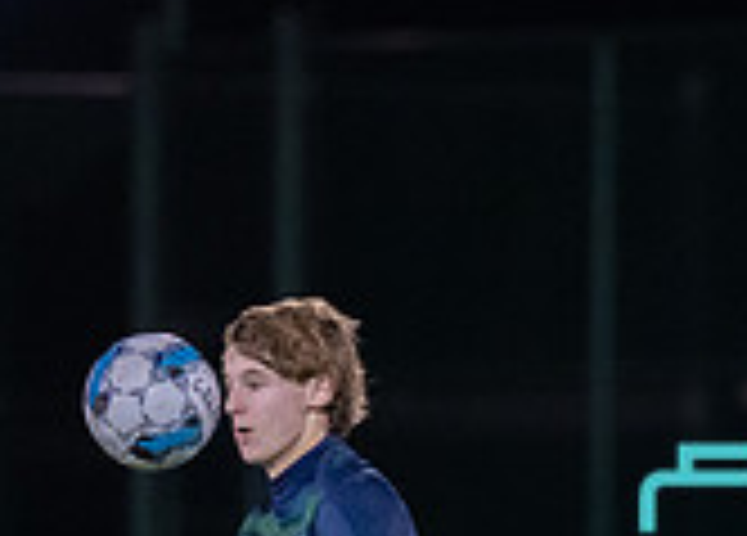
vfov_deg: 1.4
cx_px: 712
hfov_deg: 1.9
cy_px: 894
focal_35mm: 1058
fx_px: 22473
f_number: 2.8
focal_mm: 200
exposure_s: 1/1000
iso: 2500
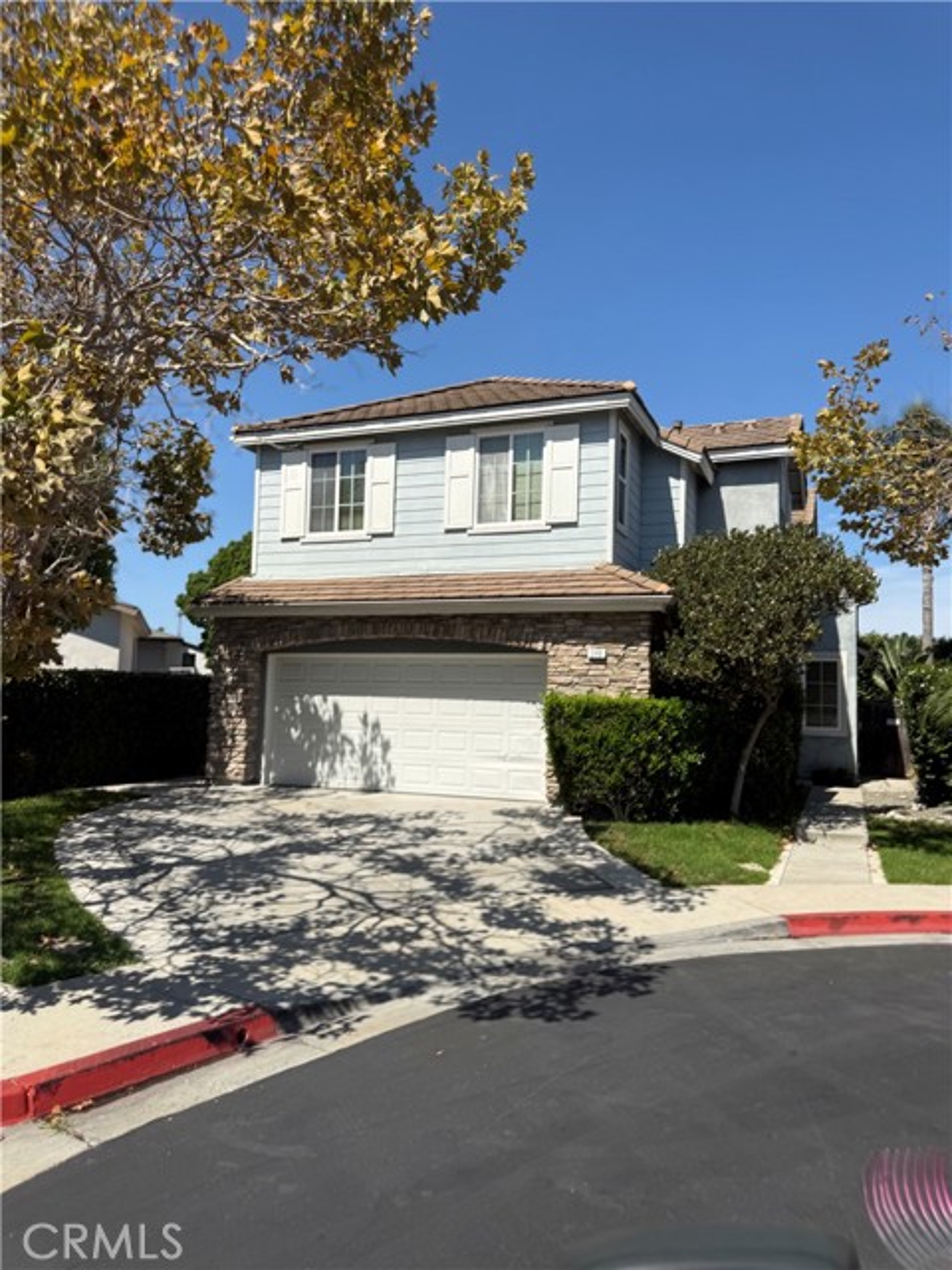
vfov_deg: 71.6
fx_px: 880
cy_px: 635
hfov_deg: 56.8
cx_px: 476
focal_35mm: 24
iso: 80
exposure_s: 1/4975
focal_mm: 6.76
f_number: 1.78
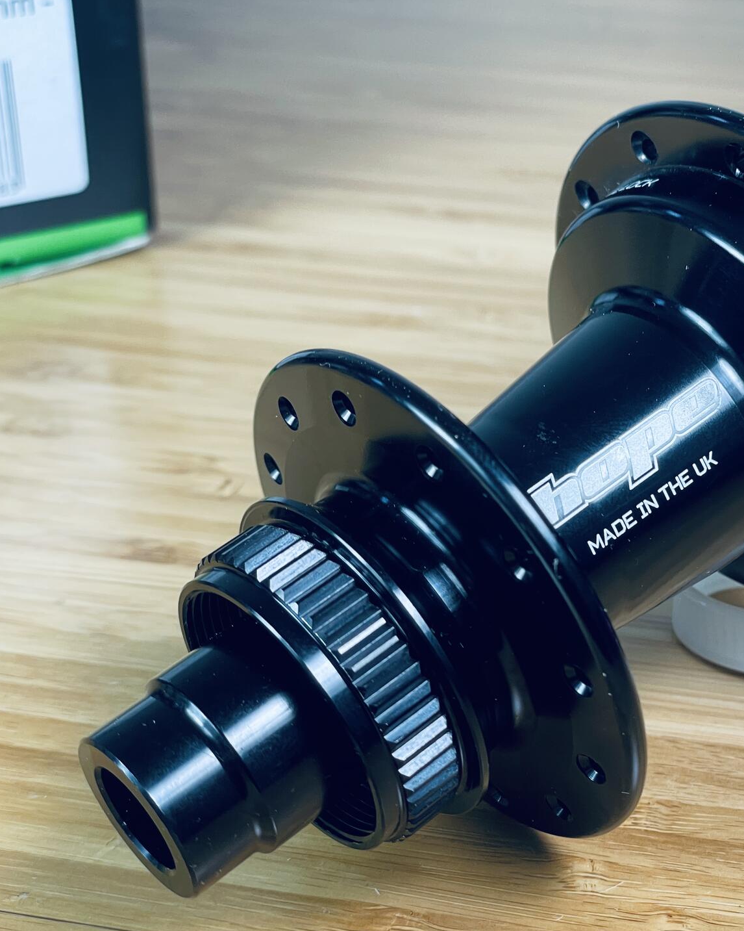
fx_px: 1872
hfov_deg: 22.2
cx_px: 588
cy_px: 466
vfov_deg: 27.9
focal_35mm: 68
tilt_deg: -30.2
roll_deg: -1.3
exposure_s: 1/120
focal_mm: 6
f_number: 2
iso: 100
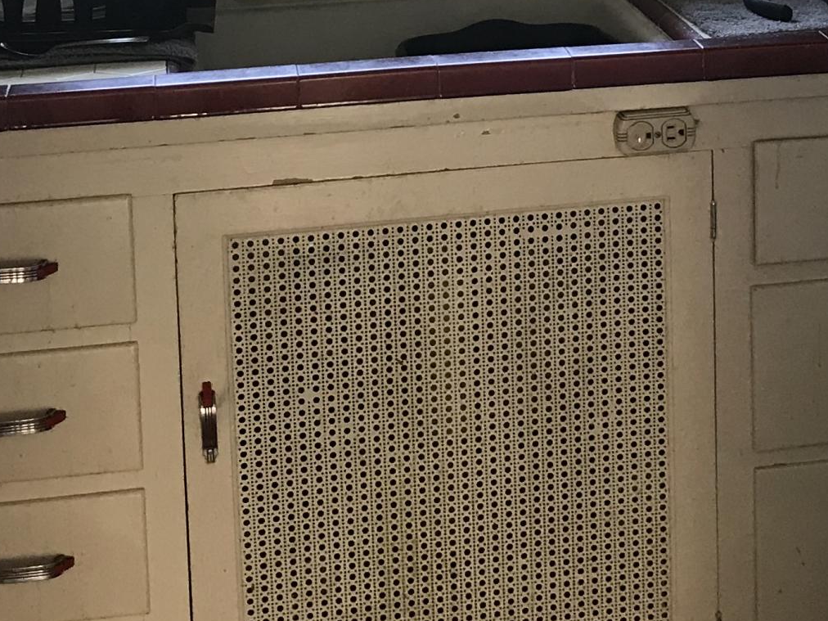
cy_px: -137
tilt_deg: -7.9
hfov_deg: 23.4
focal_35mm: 83
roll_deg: +0.8
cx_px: 601
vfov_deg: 17.0
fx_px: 1985
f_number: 1.8
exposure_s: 1/24
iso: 32
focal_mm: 3.99
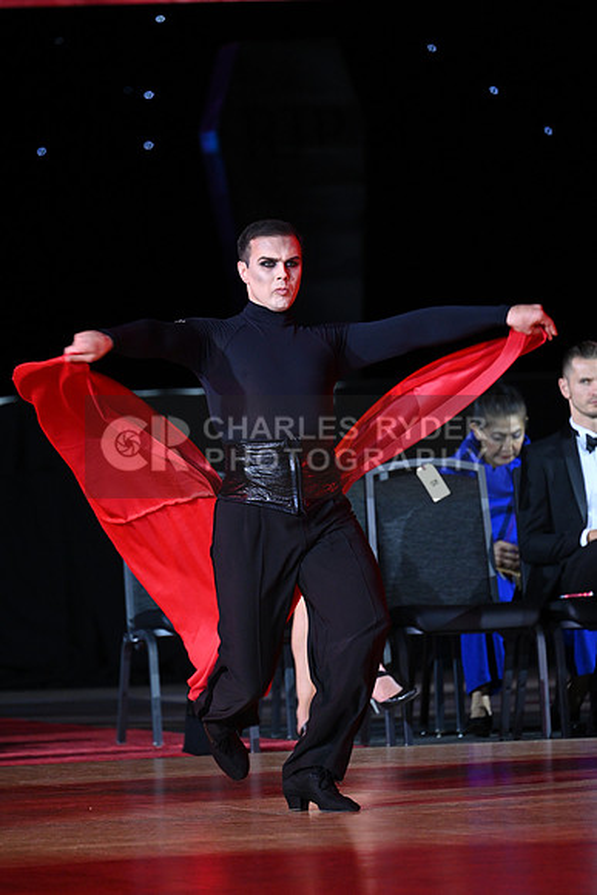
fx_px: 9943
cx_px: 298
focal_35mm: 400
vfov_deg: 5.2
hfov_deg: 3.4
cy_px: 448
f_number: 5.6
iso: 3200
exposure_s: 1/320
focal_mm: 400
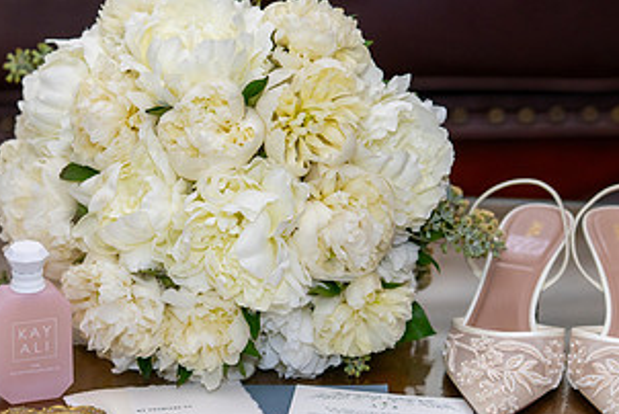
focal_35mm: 163
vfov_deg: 8.4
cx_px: 189
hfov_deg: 12.6
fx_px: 2805
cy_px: 263
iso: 1000
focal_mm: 85
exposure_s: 1/125
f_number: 2.8
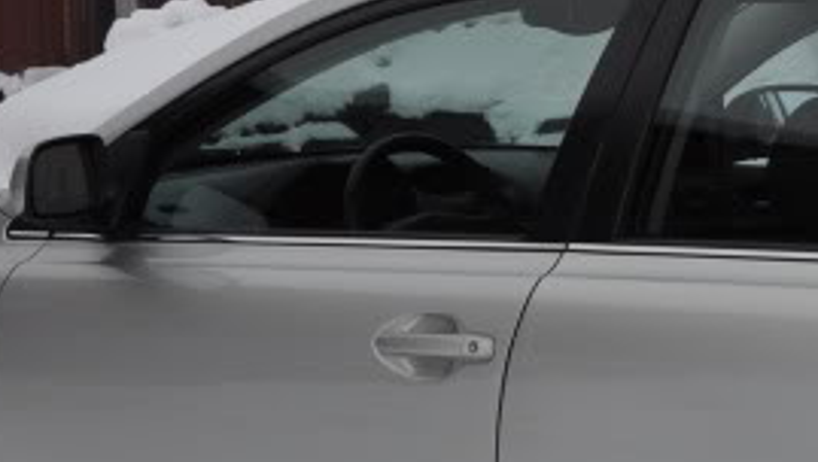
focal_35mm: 167
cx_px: 1025
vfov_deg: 7.3
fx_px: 3626
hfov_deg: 12.5
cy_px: 228
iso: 200
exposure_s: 1/200
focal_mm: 28
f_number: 7.1
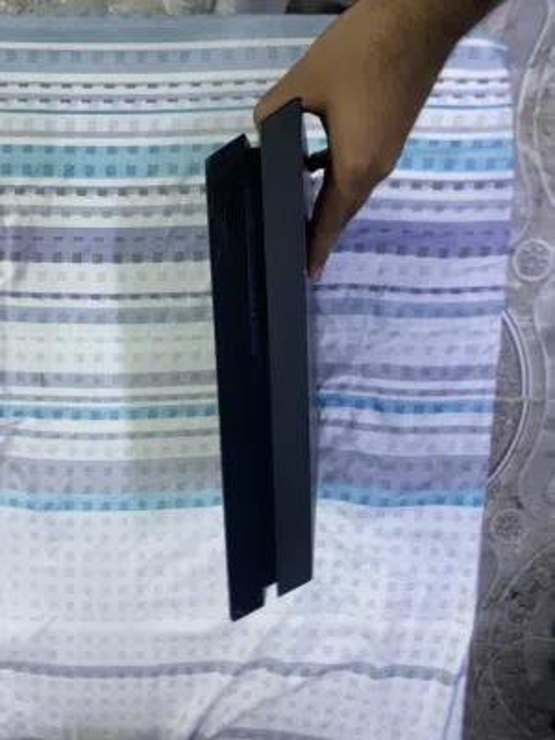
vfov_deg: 67.3
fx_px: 556
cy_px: 370
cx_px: 278
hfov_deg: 53.1
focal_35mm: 26
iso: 400
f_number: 1.8
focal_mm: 4.25
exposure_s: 1/33
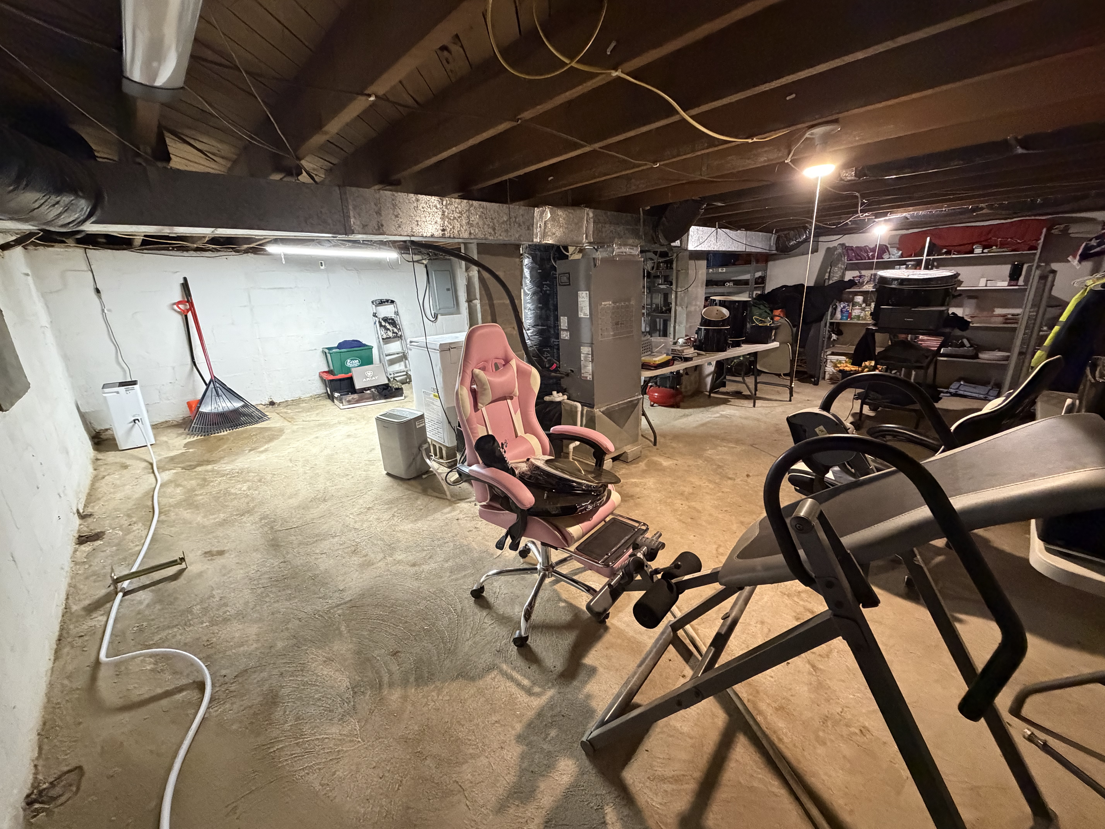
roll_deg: +3.2
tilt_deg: -14.4
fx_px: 447
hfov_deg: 102.1
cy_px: 414
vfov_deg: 85.7
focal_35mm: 14
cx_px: 552
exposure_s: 1/60
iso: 800
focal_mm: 2.22
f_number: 2.2
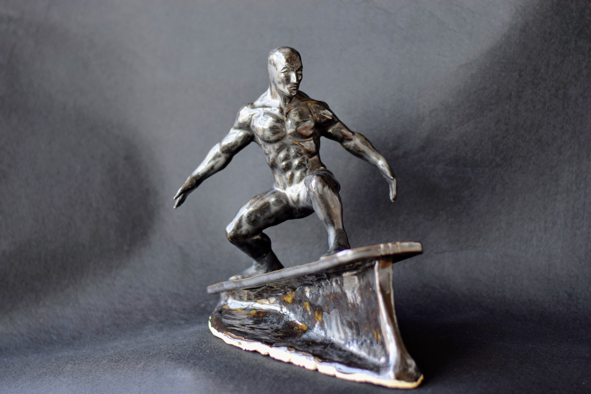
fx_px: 1231
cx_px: 296
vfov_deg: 18.2
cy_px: 197
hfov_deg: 27.0
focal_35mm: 75
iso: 100
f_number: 2.2
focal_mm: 50
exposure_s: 1/100
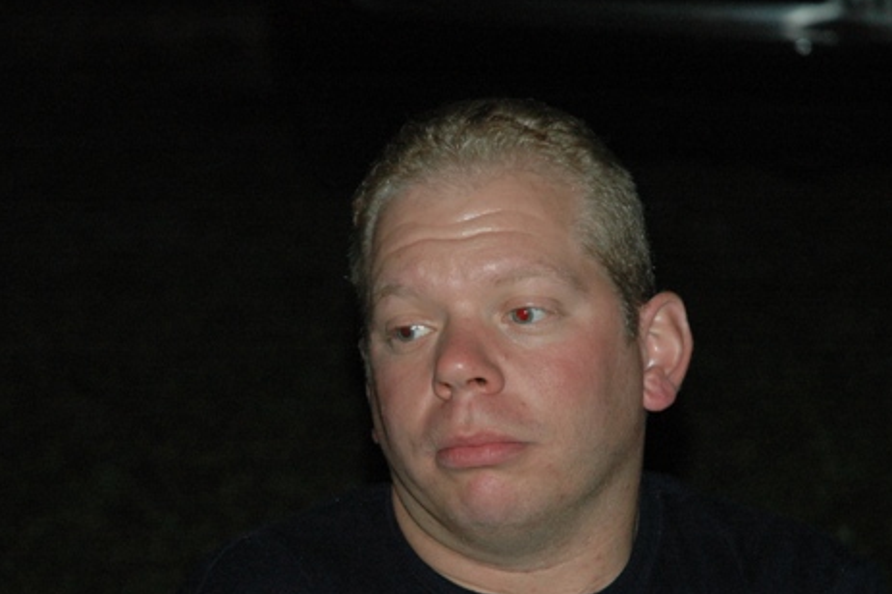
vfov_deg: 9.4
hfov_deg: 14.2
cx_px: 485
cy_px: 388
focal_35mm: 145
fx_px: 3590
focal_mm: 70
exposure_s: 1/60
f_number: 4.5
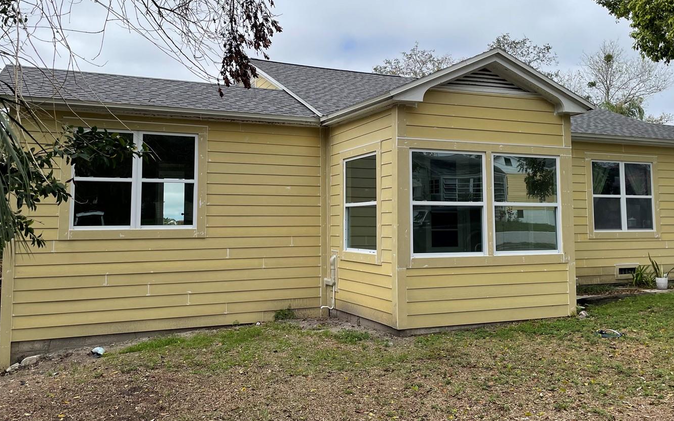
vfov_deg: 38.2
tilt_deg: +4.5
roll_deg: +0.6
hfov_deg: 58.1
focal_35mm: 33
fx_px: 606
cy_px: 179
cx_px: 364
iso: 32
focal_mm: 4.2
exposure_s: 1/3731
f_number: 1.6
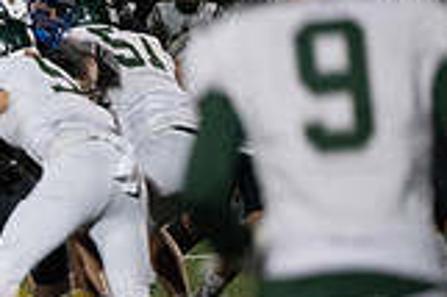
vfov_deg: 1.9
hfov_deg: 2.8
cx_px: -353
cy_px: 74
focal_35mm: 722
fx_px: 8956
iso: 5000
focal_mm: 200
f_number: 2.8
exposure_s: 1/1250
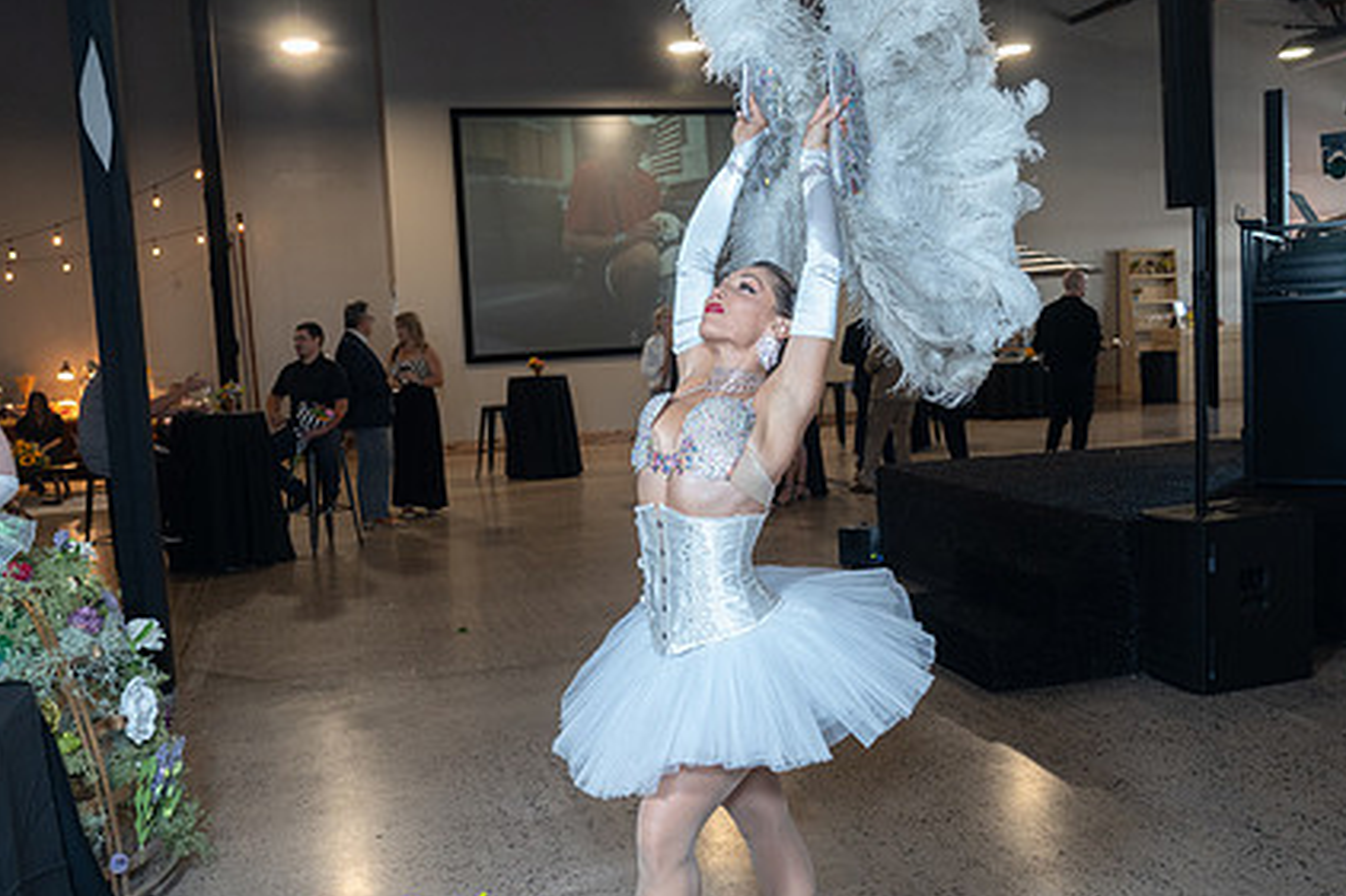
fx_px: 1233
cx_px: 660
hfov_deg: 57.2
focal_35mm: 33
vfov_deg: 39.9
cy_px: 429
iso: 1600
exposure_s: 1/100
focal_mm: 24
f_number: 4
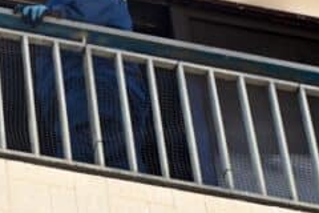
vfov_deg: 4.4
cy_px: -7
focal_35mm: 313
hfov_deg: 6.5
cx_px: -136
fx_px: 2770
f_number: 5.6
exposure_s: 1/500
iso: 125
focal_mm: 65
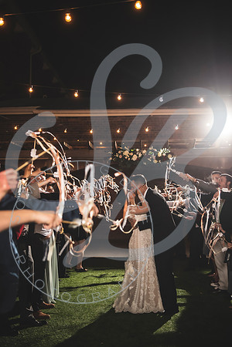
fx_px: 367
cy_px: 174
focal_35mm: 38
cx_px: 116
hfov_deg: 35.1
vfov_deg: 50.7
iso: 1000
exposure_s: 1/200
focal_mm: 38
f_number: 2.8
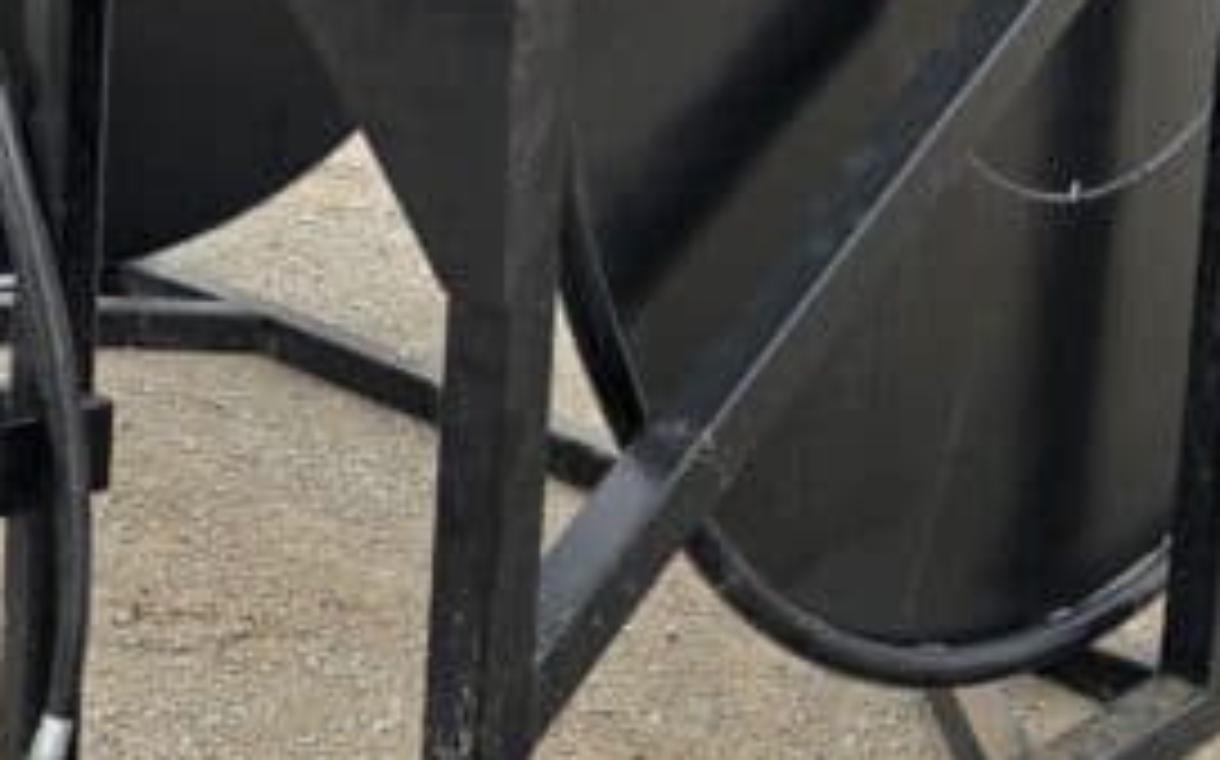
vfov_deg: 17.3
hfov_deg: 28.5
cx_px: 468
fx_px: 2392
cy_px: -148
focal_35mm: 72
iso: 40
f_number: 1.7
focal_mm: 6.3
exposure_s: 1/180
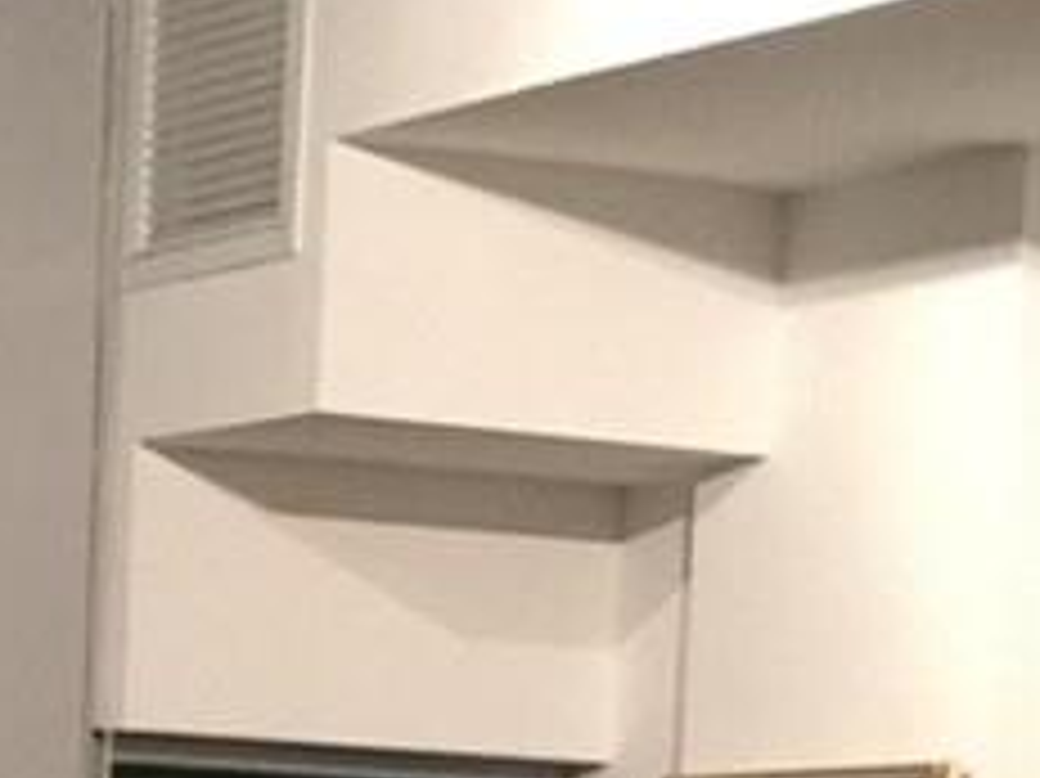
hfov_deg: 9.7
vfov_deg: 6.9
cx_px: -95
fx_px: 6036
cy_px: 1997
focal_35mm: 201
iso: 125
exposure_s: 1/8
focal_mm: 4.15
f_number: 2.2
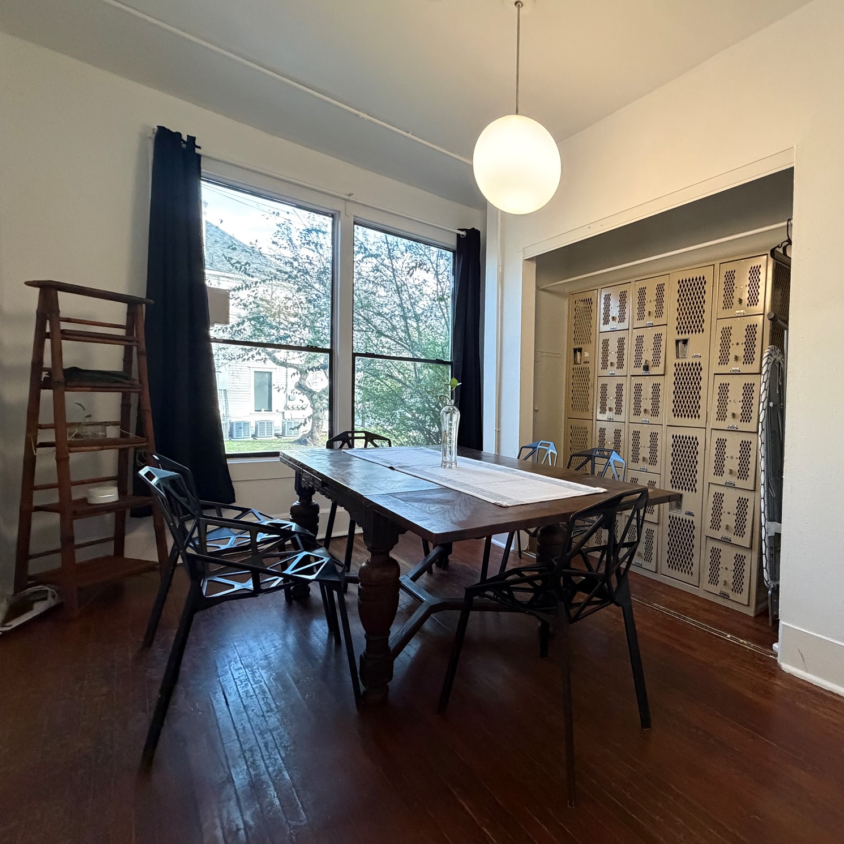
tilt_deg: -1.8
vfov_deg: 84.0
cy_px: 419
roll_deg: -1.2
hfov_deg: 80.6
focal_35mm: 17
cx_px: 576
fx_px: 469
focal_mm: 2.22
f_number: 2.2
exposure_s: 1/60
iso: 640
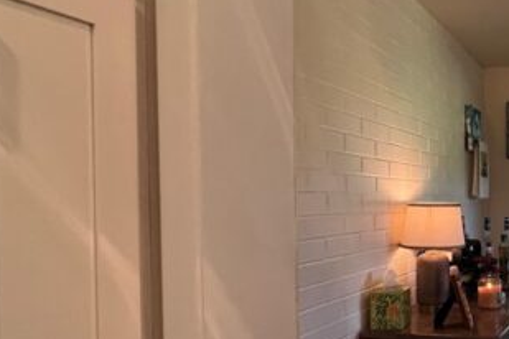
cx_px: 530
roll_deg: +0.1
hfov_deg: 44.5
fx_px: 495
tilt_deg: -2.7
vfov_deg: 37.6
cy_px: 211
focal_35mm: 35
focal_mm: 1.57
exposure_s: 1/60
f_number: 1.8
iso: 160
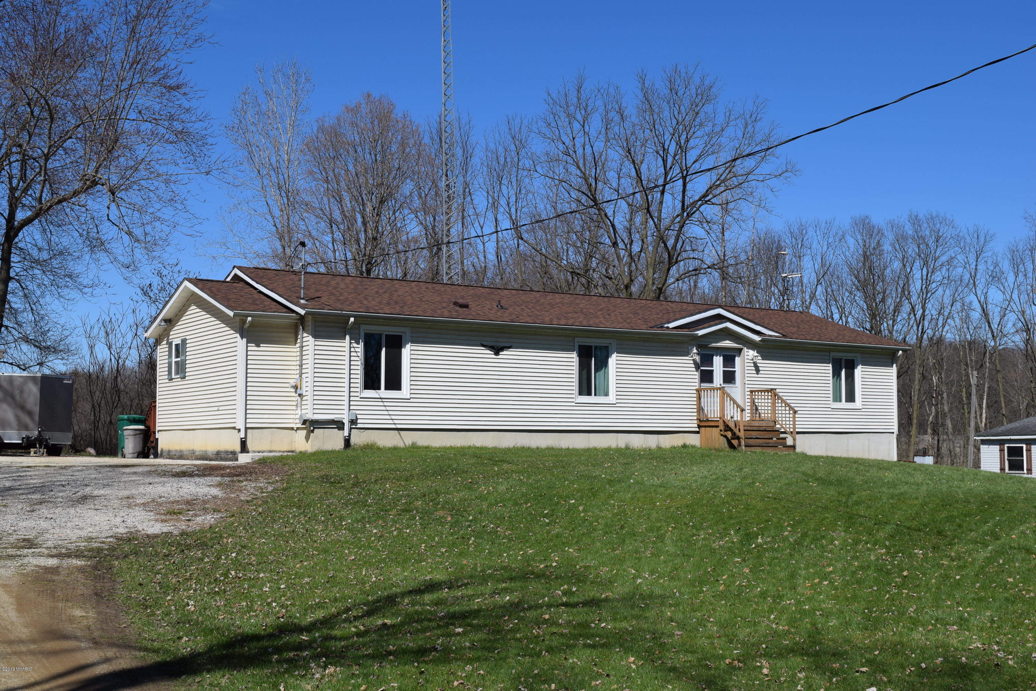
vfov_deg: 30.9
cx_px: 518
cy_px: 346
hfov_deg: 45.0
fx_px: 1252
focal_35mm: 44
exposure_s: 1/500
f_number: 11
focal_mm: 29
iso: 200
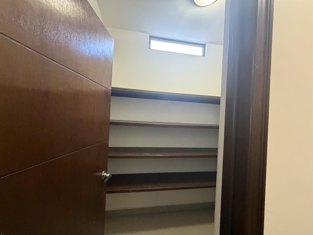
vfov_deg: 85.7
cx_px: 156
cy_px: 118
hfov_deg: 102.1
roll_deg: -2.0
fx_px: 127
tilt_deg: +0.1
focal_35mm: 14
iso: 500
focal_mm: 2.22
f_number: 2.2
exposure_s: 1/60
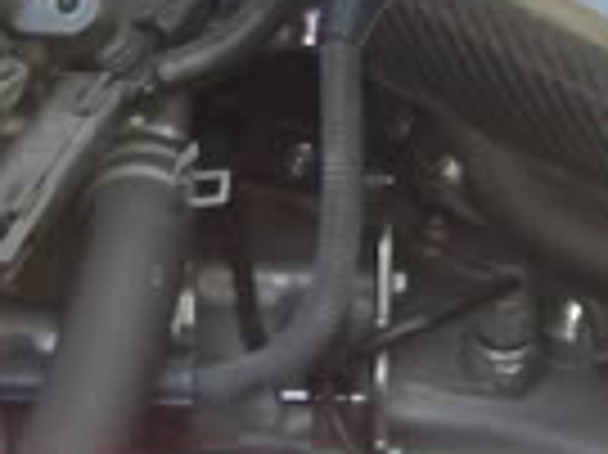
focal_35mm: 225
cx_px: 167
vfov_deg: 6.5
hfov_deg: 8.8
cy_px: -117
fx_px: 3948
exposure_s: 1/50
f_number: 2.8
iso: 100
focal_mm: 7.9
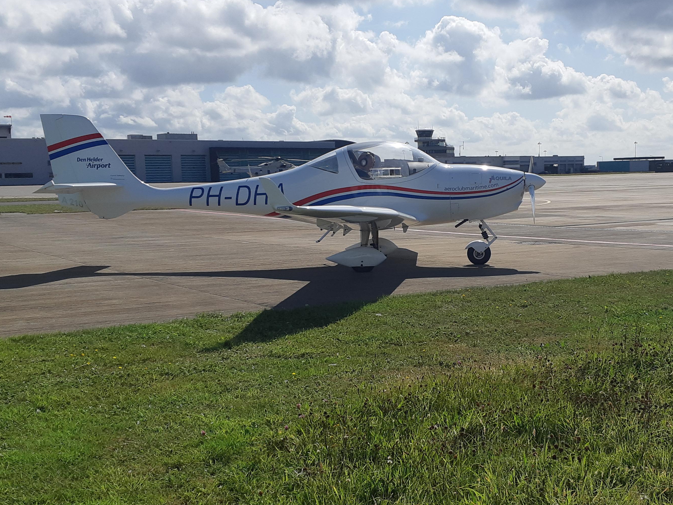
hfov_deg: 41.8
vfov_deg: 32.2
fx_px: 875
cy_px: 276
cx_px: 419
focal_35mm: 45
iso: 40
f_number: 1.7
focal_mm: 3.93
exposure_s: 1/4902
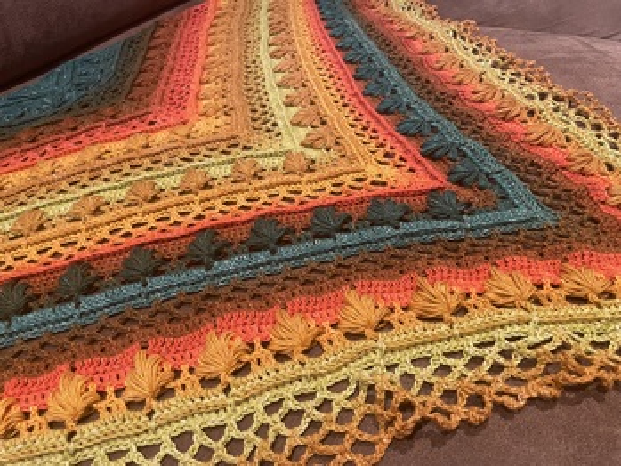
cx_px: 310
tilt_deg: -42.5
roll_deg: +5.1
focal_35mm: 26
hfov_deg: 67.3
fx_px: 467
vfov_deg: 53.1
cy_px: 233
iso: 200
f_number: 1.6
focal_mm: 4.2
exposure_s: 1/59
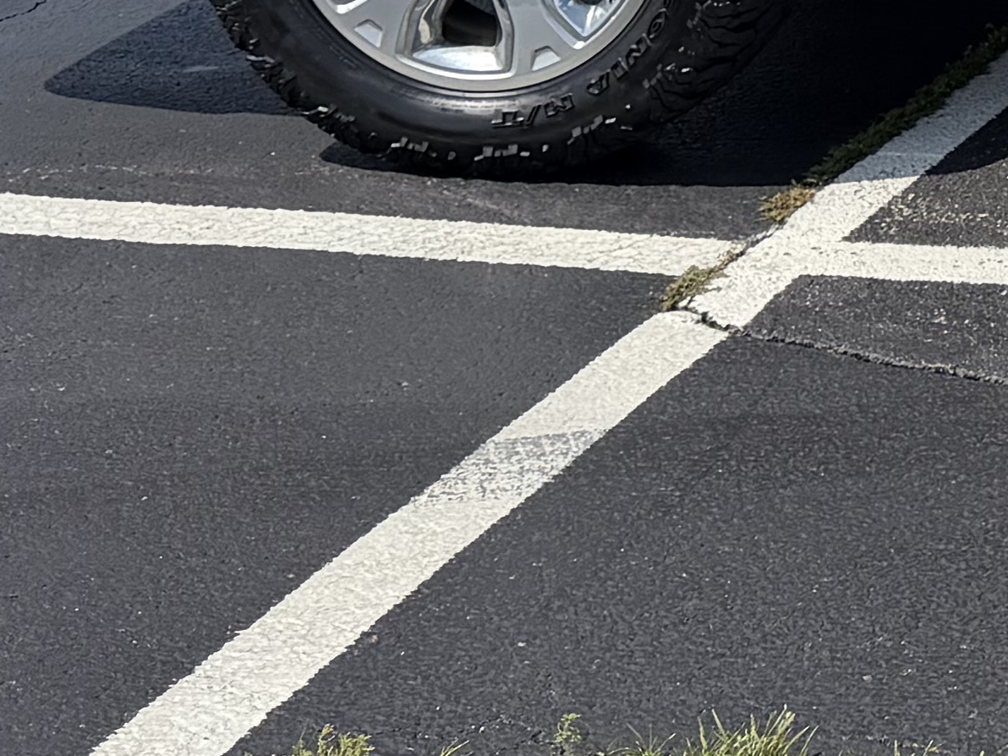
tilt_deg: -5.7
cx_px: 1964
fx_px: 3349
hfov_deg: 14.5
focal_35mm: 115
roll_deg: -1.3
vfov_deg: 11.9
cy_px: -585
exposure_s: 1/6173
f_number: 1.78
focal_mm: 6.76
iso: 80
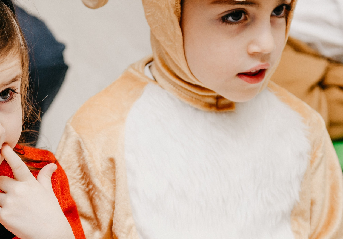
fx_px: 1451
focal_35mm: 150
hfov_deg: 13.4
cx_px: 90
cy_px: 176
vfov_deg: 9.4
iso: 250
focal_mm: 65
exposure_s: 1/160
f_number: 4
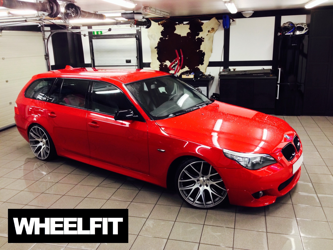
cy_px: 125
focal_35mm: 33
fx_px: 317
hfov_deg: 55.4
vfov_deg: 42.9
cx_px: 166
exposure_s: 1/20
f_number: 2.4
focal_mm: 4.12
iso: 125
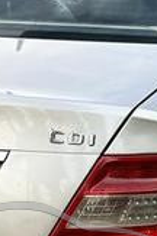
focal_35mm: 267
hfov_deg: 5.1
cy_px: 231
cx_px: 45
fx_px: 1754
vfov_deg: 7.7
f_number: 1.78
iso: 80
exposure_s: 1/417
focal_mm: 6.86
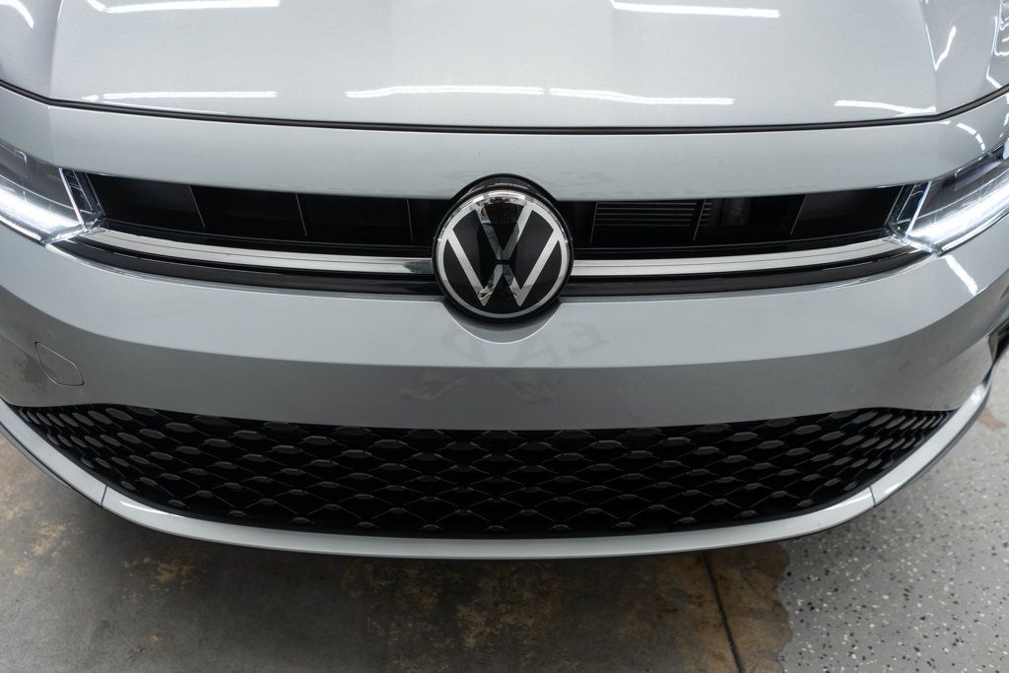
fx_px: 785
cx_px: 504
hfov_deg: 65.5
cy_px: 336
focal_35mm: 28
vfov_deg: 46.4
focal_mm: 28
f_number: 3.2
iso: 200
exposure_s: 1/50
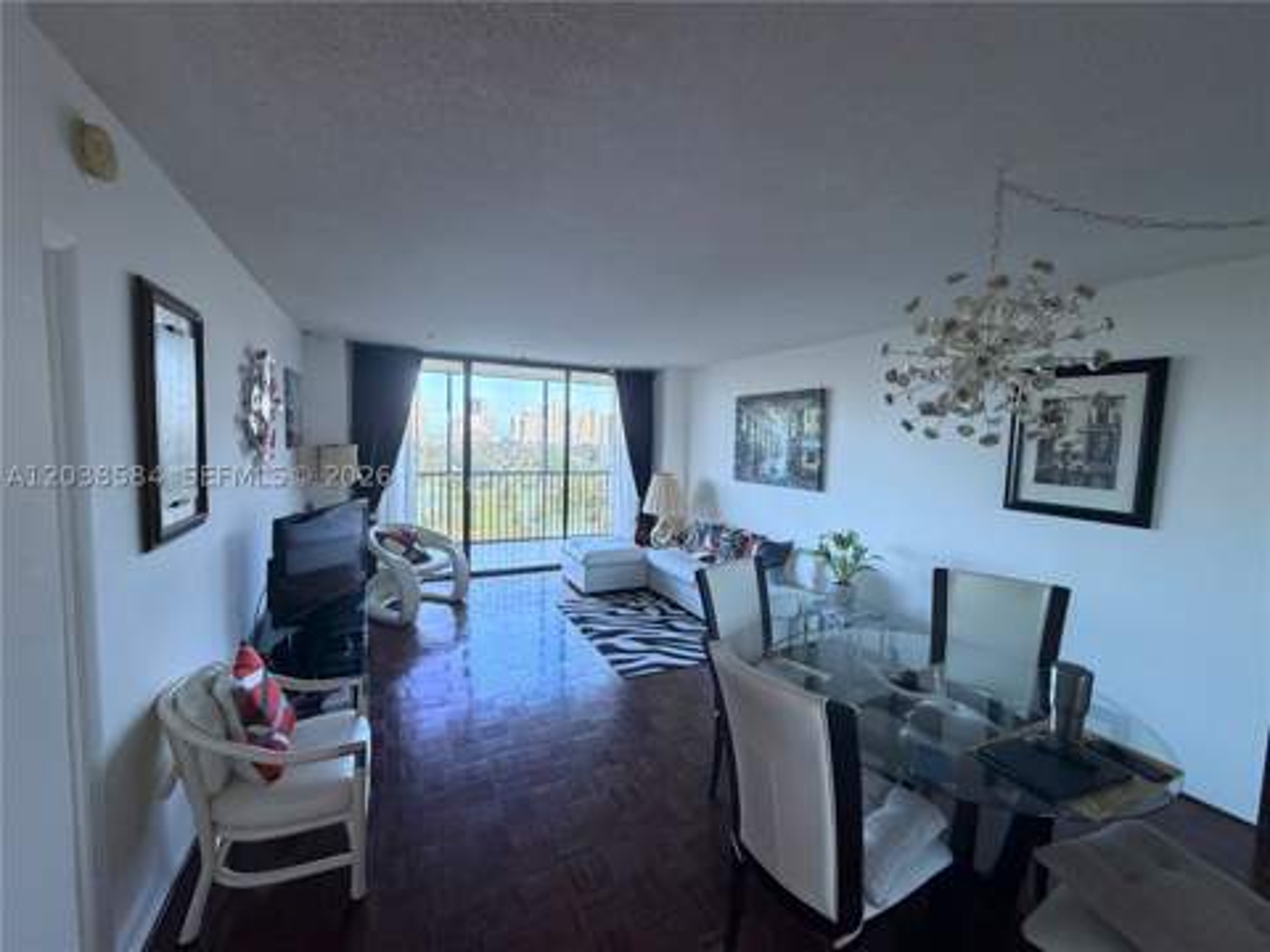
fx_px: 514
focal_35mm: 14
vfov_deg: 85.7
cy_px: 476
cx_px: 635
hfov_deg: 102.1
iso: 320
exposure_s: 1/60
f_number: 2.2
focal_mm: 2.22
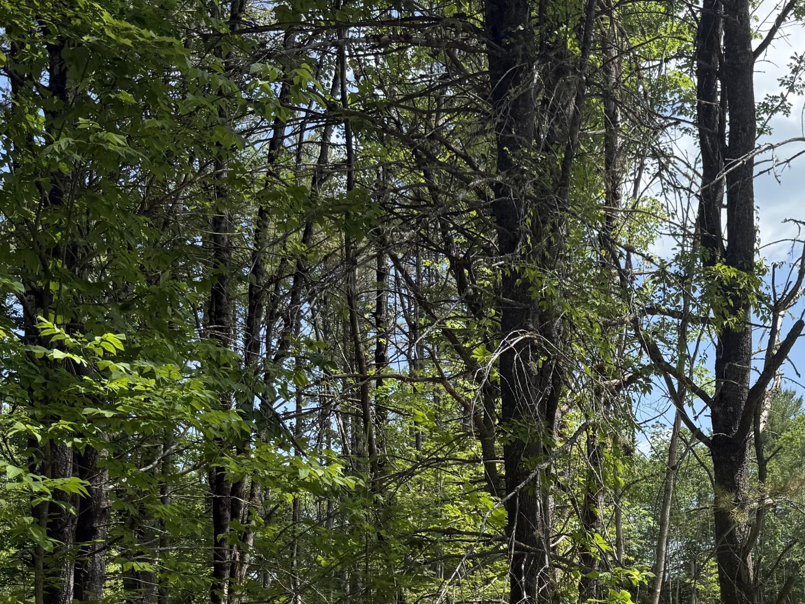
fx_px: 1186
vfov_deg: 27.1
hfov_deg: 37.1
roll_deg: +0.6
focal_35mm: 51
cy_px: 592
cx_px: 540
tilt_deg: +1.6
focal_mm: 6.76
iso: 80
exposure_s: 1/2525
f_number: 1.78
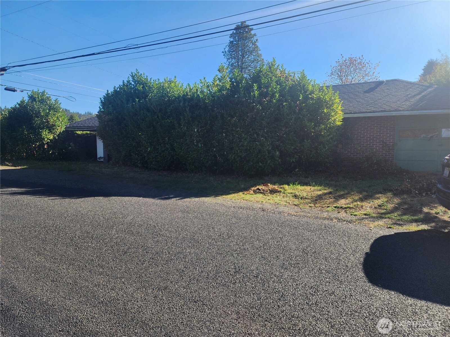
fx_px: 299
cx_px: 225
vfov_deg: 58.9
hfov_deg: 73.9
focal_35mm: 23
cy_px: 168
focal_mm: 6.4
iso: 12
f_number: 1.8
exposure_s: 1/612
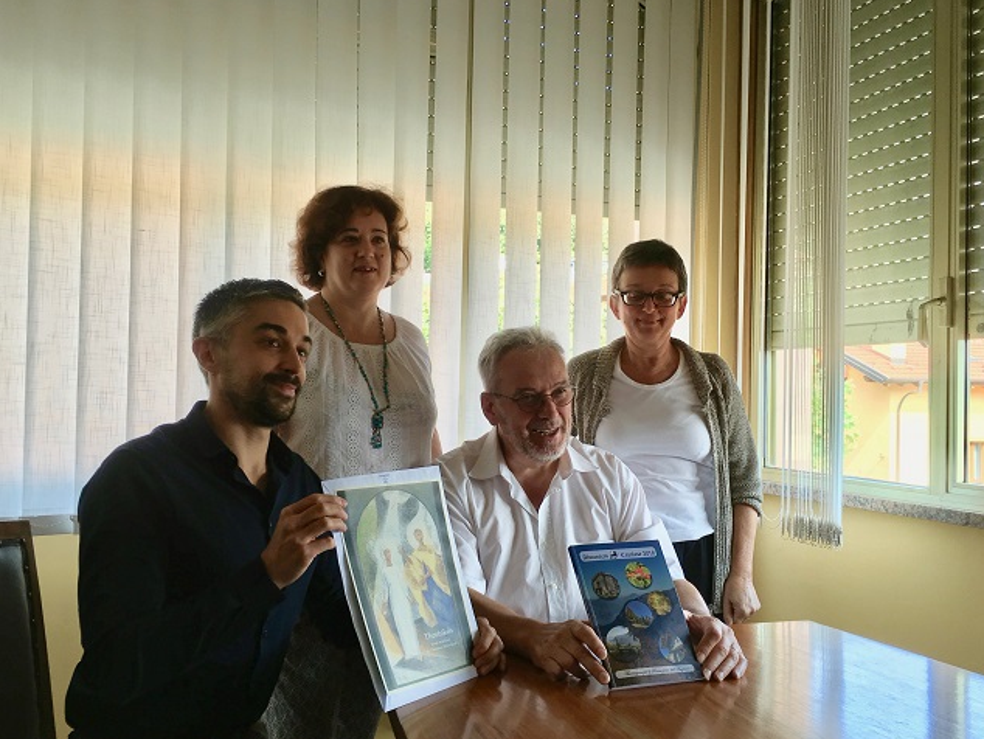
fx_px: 910
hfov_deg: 56.8
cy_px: 375
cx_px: 487
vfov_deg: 44.2
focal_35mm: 32
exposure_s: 1/100
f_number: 2.2
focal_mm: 4.15
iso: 25
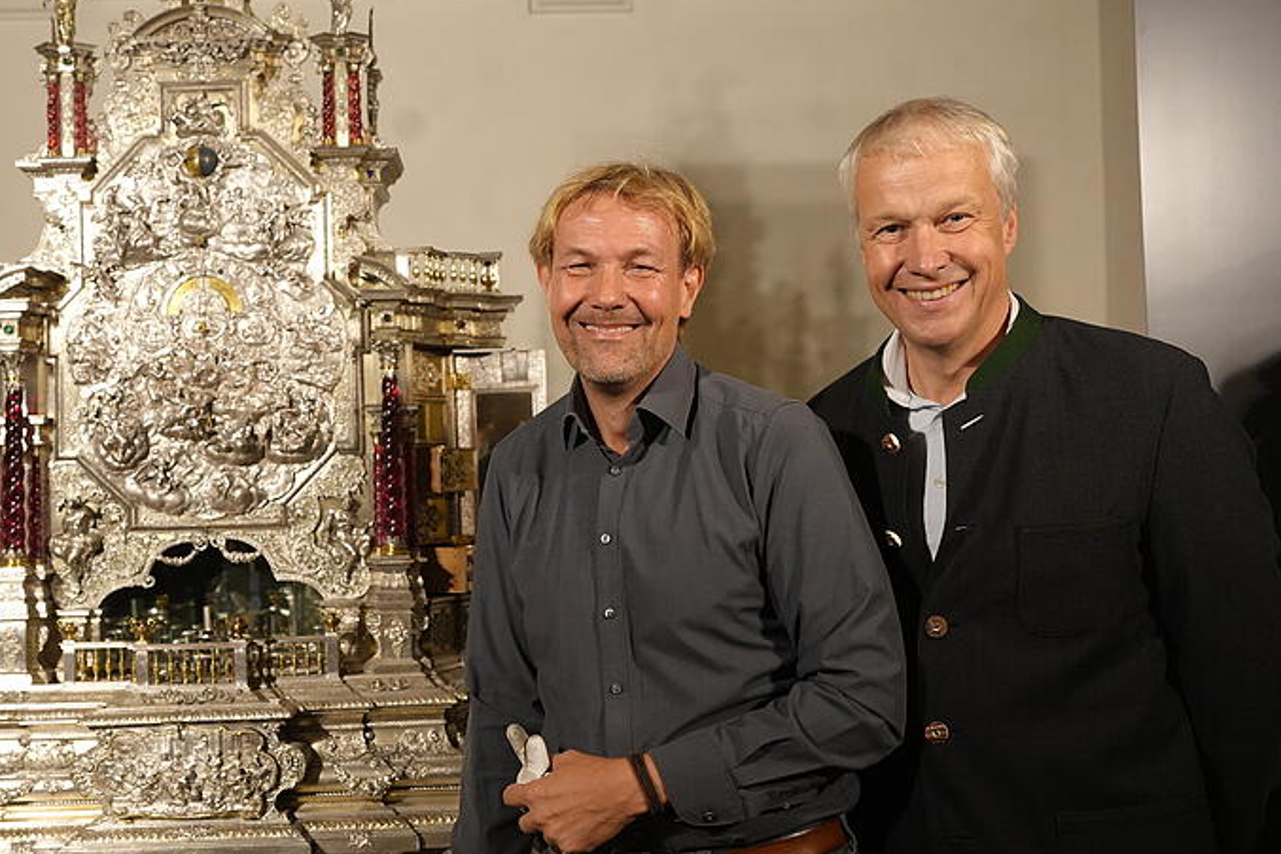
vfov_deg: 31.9
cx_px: 526
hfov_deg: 46.2
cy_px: 440
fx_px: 1494
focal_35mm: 42
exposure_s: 1/160
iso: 3200
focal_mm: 35
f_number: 4
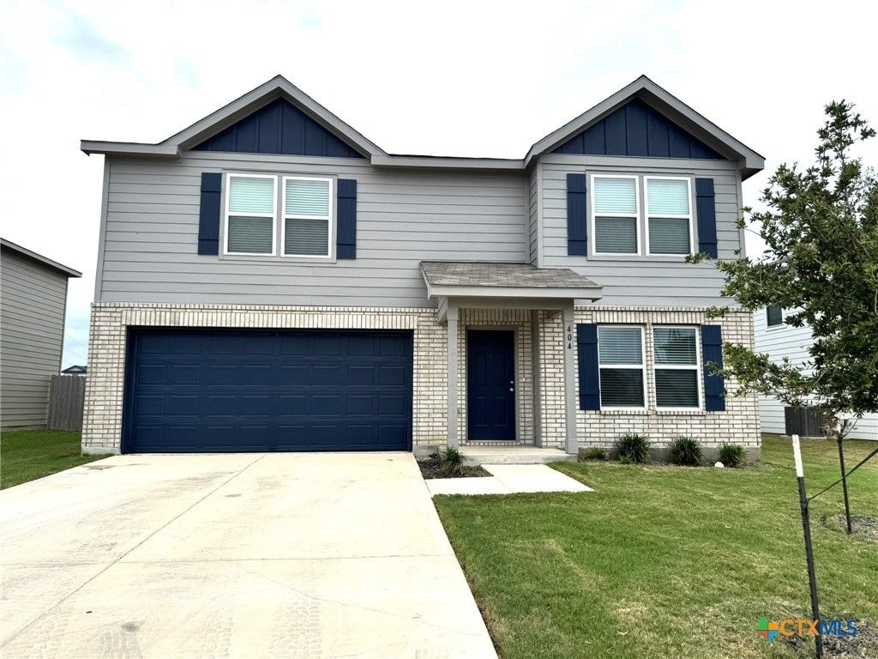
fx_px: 609
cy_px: 330
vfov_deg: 56.8
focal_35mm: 24
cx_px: 439
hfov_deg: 71.6
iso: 80
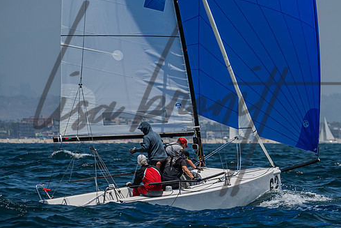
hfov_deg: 4.1
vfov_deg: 2.7
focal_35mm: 507
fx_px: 4804
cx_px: 378
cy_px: 25
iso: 400
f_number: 6.3
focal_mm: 220
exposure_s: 1/2500
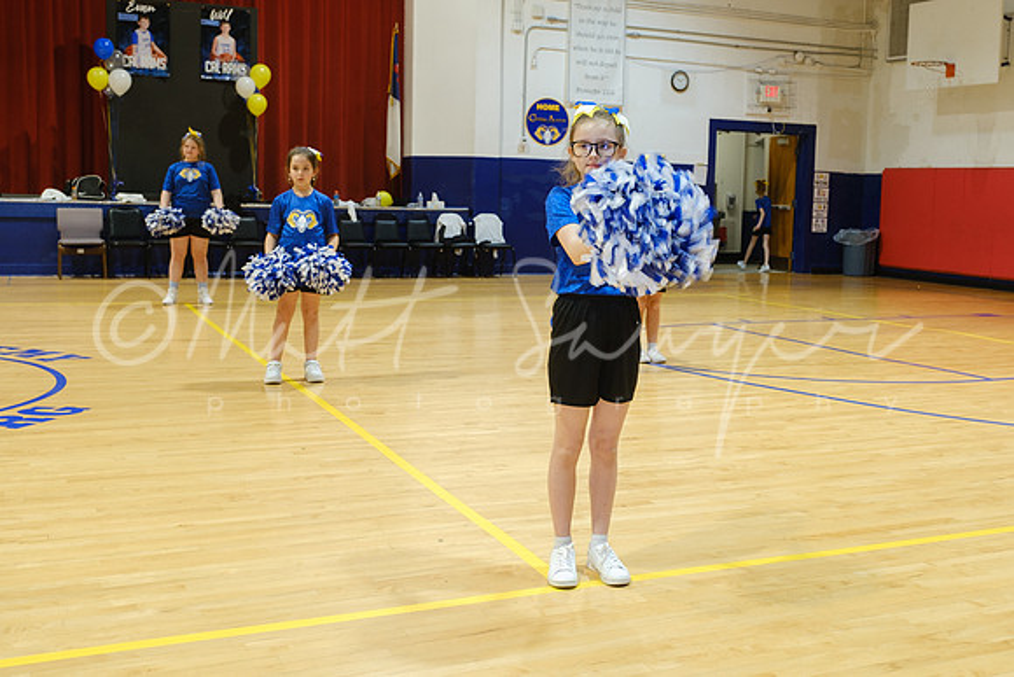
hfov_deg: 47.7
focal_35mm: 41
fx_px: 1143
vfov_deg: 33.0
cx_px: 588
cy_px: 320
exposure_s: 1/60
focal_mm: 23.4
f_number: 3.6
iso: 1000
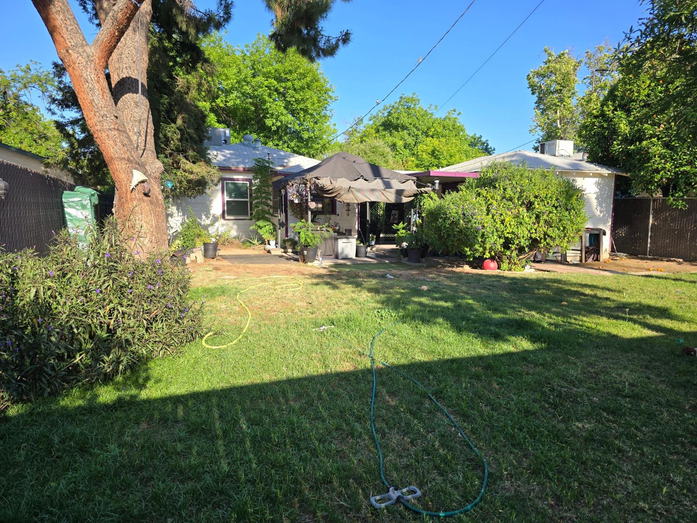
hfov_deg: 73.9
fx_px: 463
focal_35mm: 23
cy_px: 262
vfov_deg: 58.9
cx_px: 348
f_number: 1.7
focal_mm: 6.3
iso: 12
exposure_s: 1/346
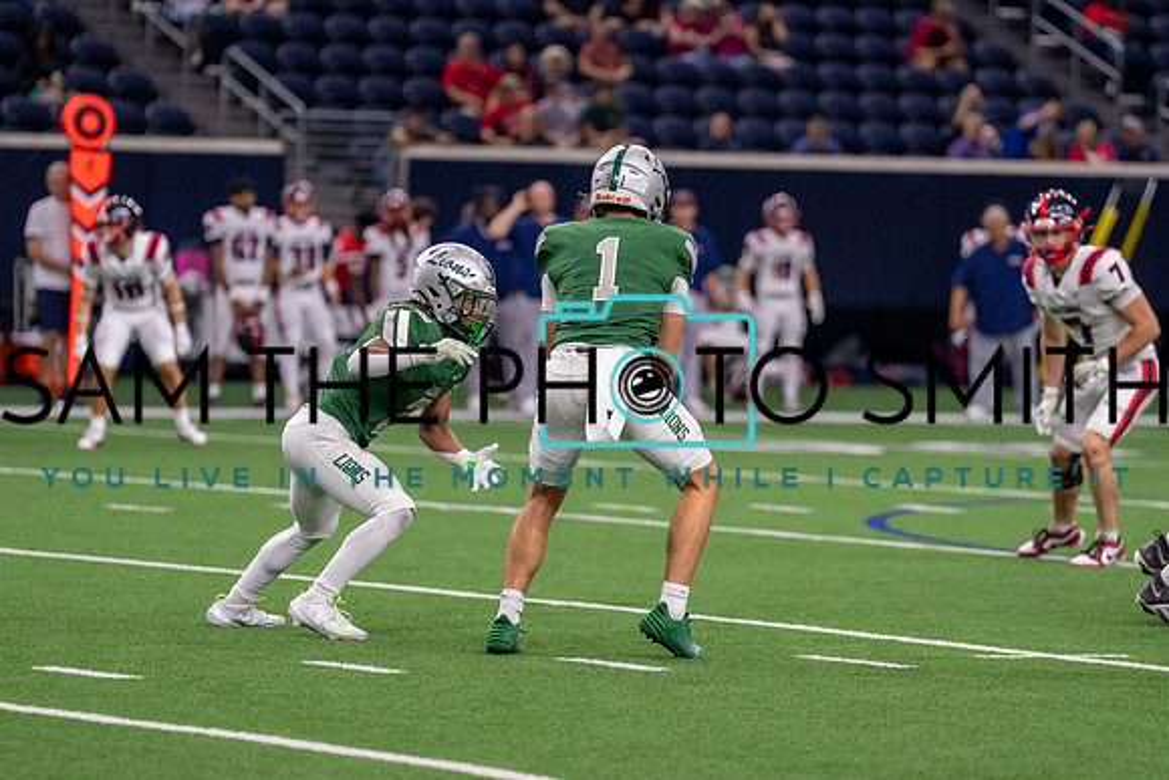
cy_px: 343
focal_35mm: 235
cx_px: 618
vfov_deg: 5.8
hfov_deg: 8.7
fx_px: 7643
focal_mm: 176
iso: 2000
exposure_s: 1/1000
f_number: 2.8
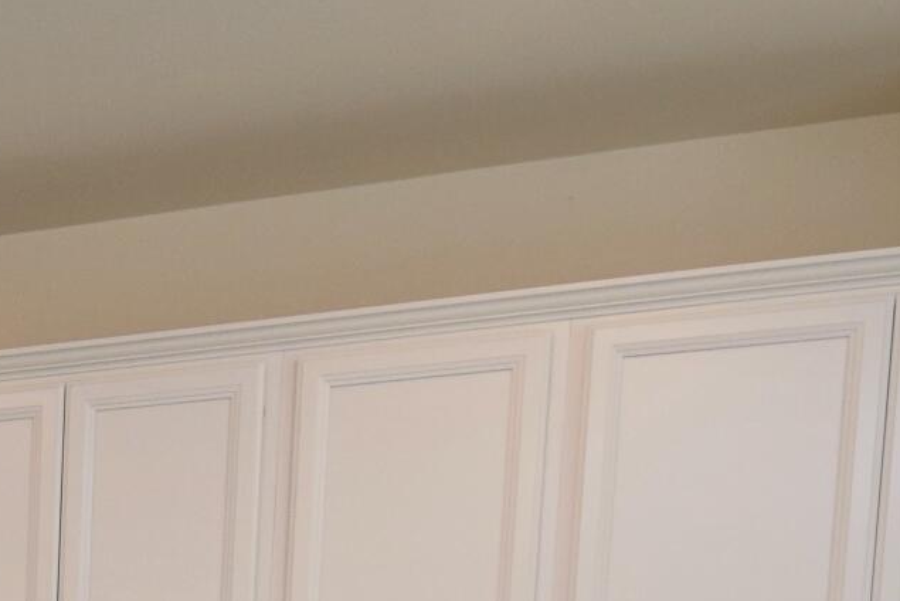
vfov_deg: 14.0
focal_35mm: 85
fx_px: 2126
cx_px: -526
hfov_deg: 20.0
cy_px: 1142
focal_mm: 12
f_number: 6.3
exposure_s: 1/60
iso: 560
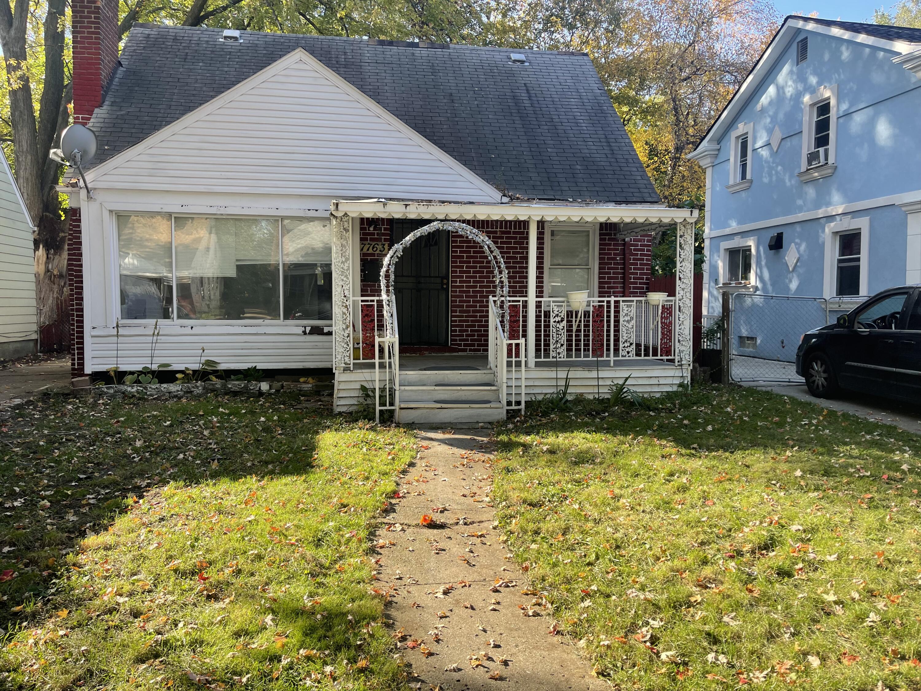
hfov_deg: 69.4
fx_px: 665
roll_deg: -0.4
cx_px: 460
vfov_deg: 54.9
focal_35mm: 25
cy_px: 346
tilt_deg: -5.5
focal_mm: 5.1
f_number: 1.6
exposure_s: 1/540
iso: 32
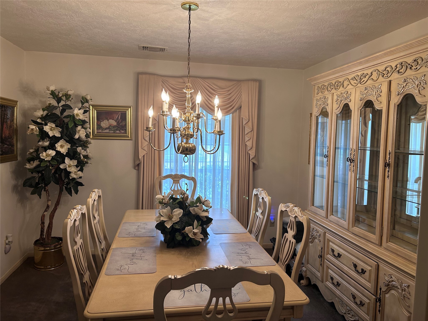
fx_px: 321
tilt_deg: -3.6
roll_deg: -1.5
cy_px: 160
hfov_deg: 67.3
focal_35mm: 26
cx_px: 214
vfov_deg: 53.1
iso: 80
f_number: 1.5
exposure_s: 1/60
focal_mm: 5.7
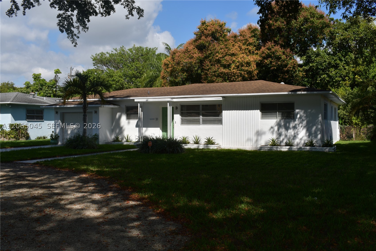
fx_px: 376
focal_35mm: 36
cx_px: 188
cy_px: 126
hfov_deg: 53.1
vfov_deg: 36.9
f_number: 11
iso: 100
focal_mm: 24
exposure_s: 1/250
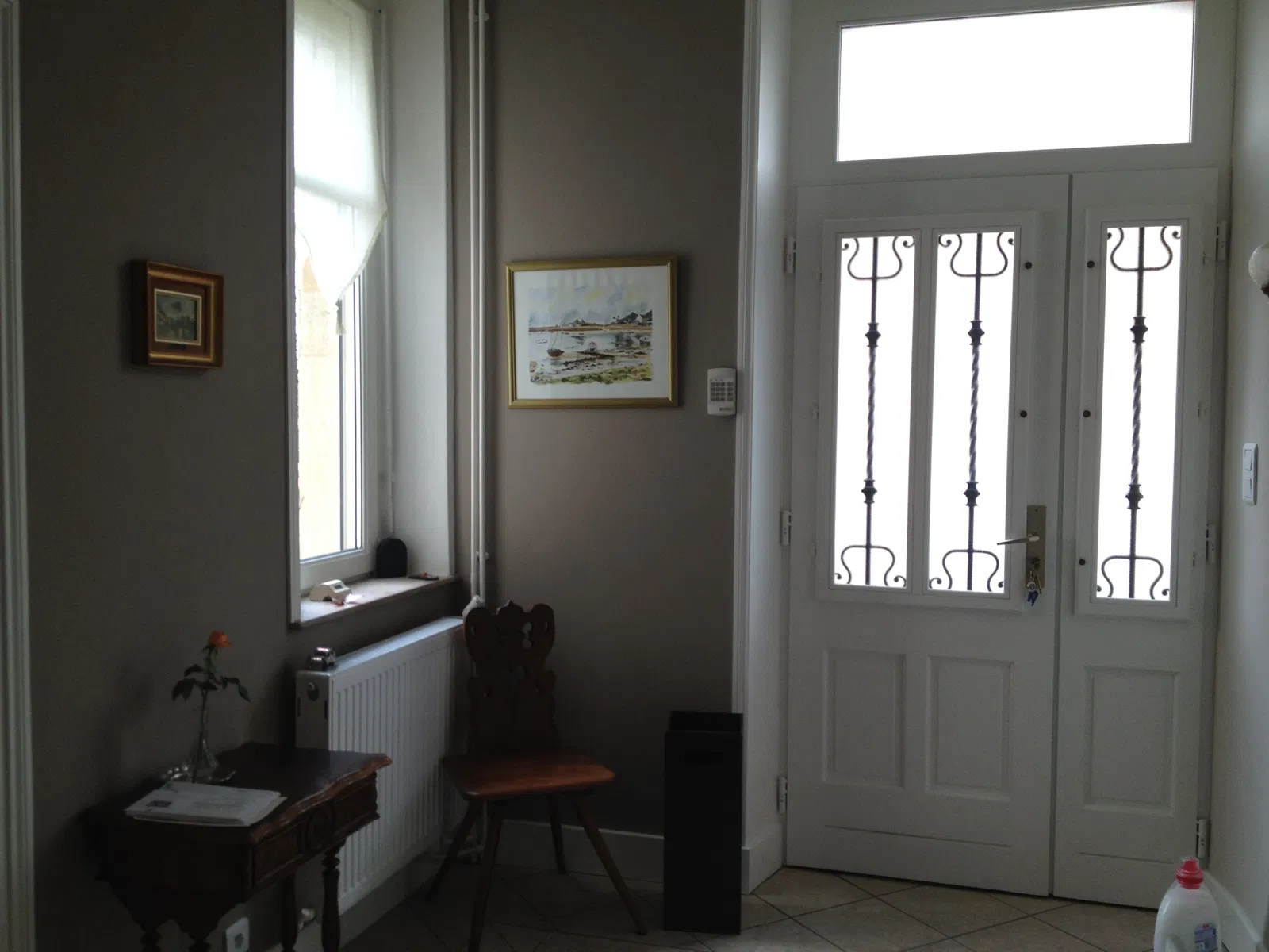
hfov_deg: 52.6
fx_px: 1283
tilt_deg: -5.5
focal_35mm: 35
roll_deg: -0.1
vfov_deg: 40.7
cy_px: 476
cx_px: 634
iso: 50
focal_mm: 4.28
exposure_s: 1/40
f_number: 2.4
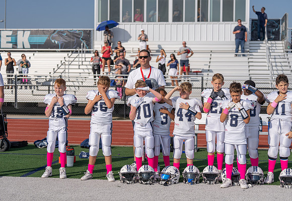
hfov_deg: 28.0
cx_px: 146
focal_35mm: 71
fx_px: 586
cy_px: 100
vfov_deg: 19.5
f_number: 2.8
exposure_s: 1/4000
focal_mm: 70
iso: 100
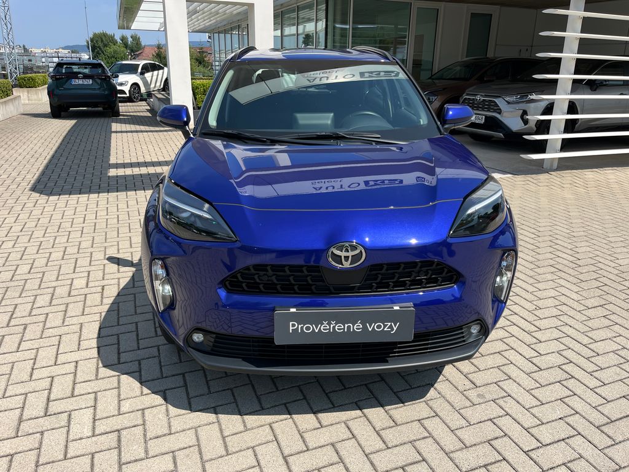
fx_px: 472
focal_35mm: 26
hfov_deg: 67.3
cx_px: 314
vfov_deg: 53.1
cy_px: 236
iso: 50
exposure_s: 1/2463
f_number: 1.6
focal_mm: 5.1
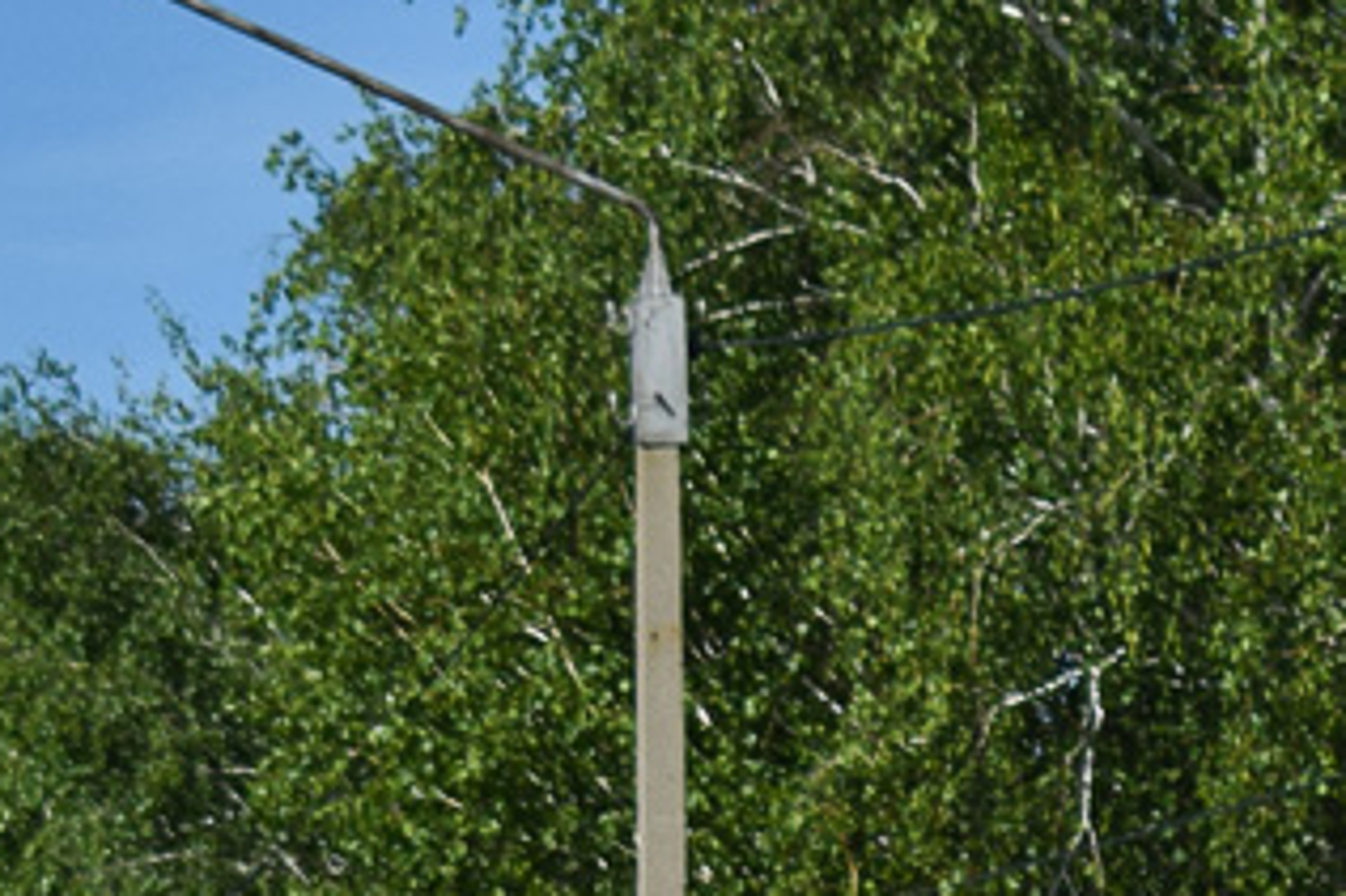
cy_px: 1682
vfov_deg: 5.3
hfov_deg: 7.8
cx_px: 2488
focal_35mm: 256
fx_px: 9562
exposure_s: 1/1250
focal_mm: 45
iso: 200
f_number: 7.1
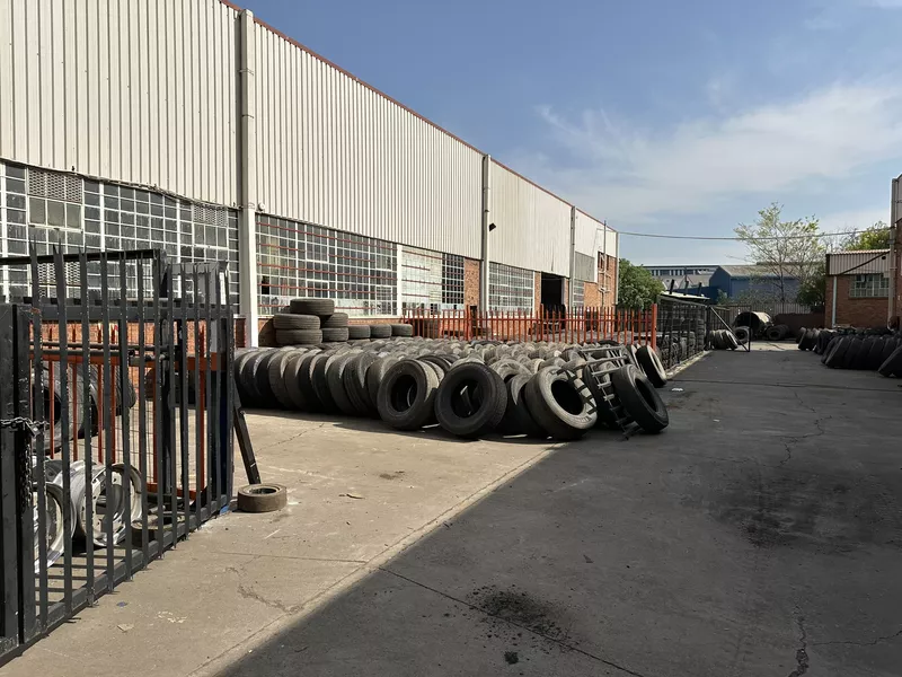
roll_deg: +1.8
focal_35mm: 24
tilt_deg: -1.1
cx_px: 451
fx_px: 625
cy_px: 338
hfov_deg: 71.6
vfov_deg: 56.8
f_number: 1.78
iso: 80
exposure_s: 1/6623
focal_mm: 6.86
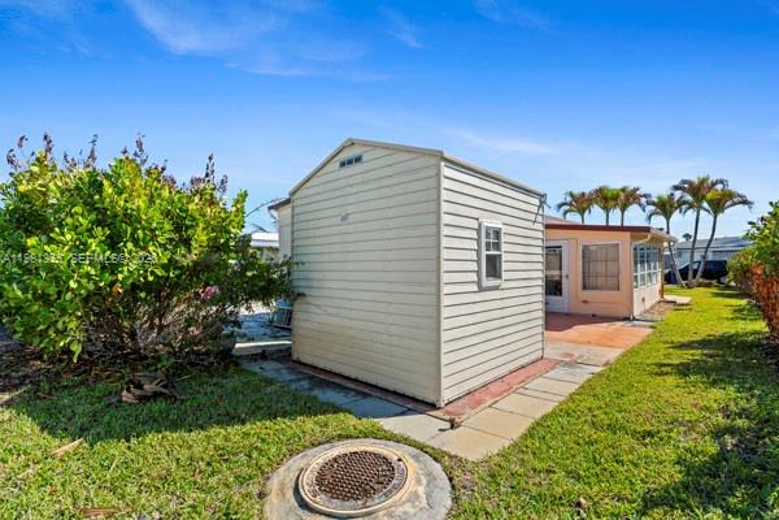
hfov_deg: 96.7
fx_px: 346
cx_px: 390
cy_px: 260
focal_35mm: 16
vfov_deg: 73.7
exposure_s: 1/320
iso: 400
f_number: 8
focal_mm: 16
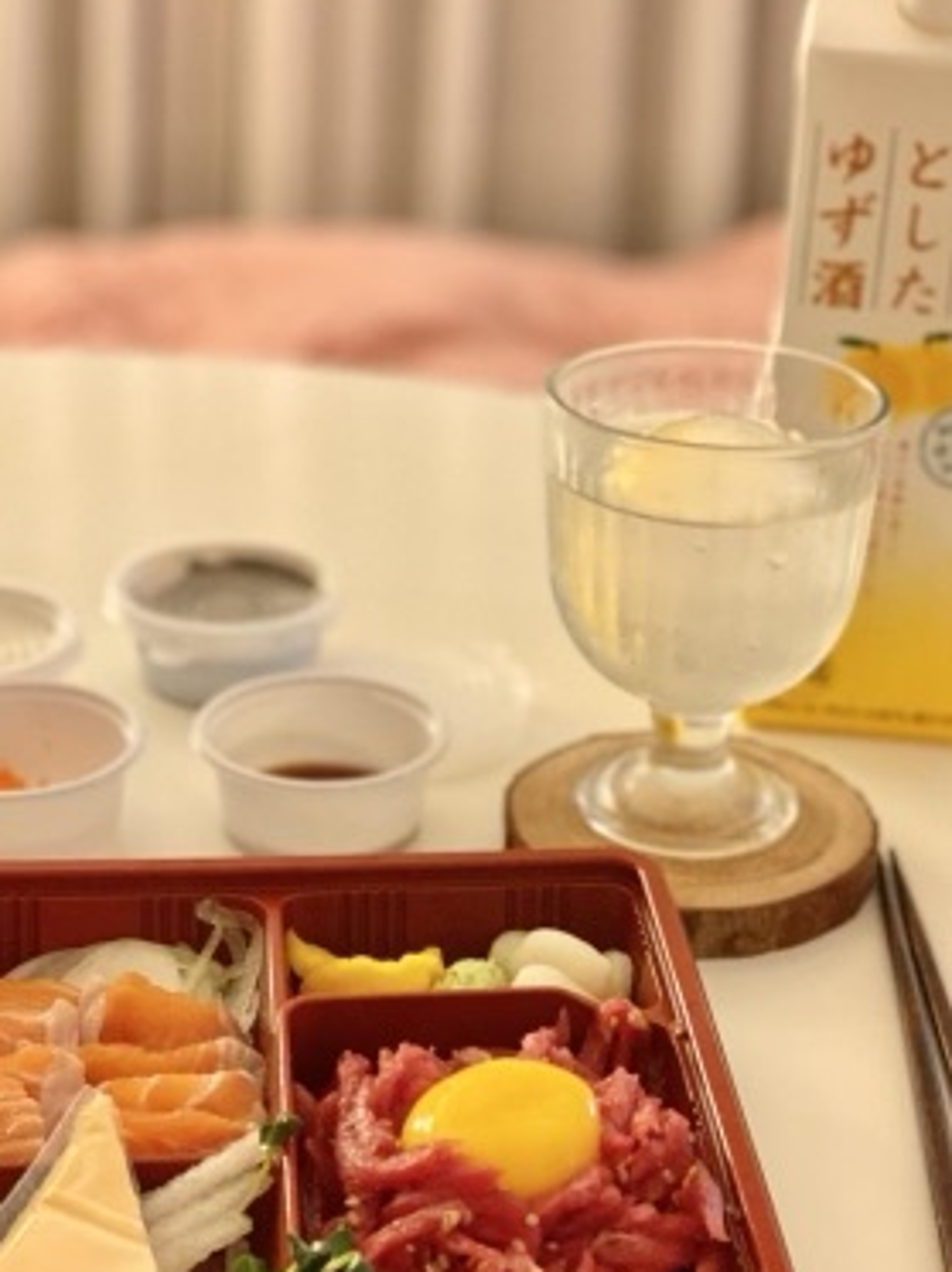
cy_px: 720
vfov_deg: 29.0
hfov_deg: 21.9
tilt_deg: -25.8
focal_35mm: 67
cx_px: 502
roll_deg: -0.9
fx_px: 2461
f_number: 2
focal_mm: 6
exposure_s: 1/24
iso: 400
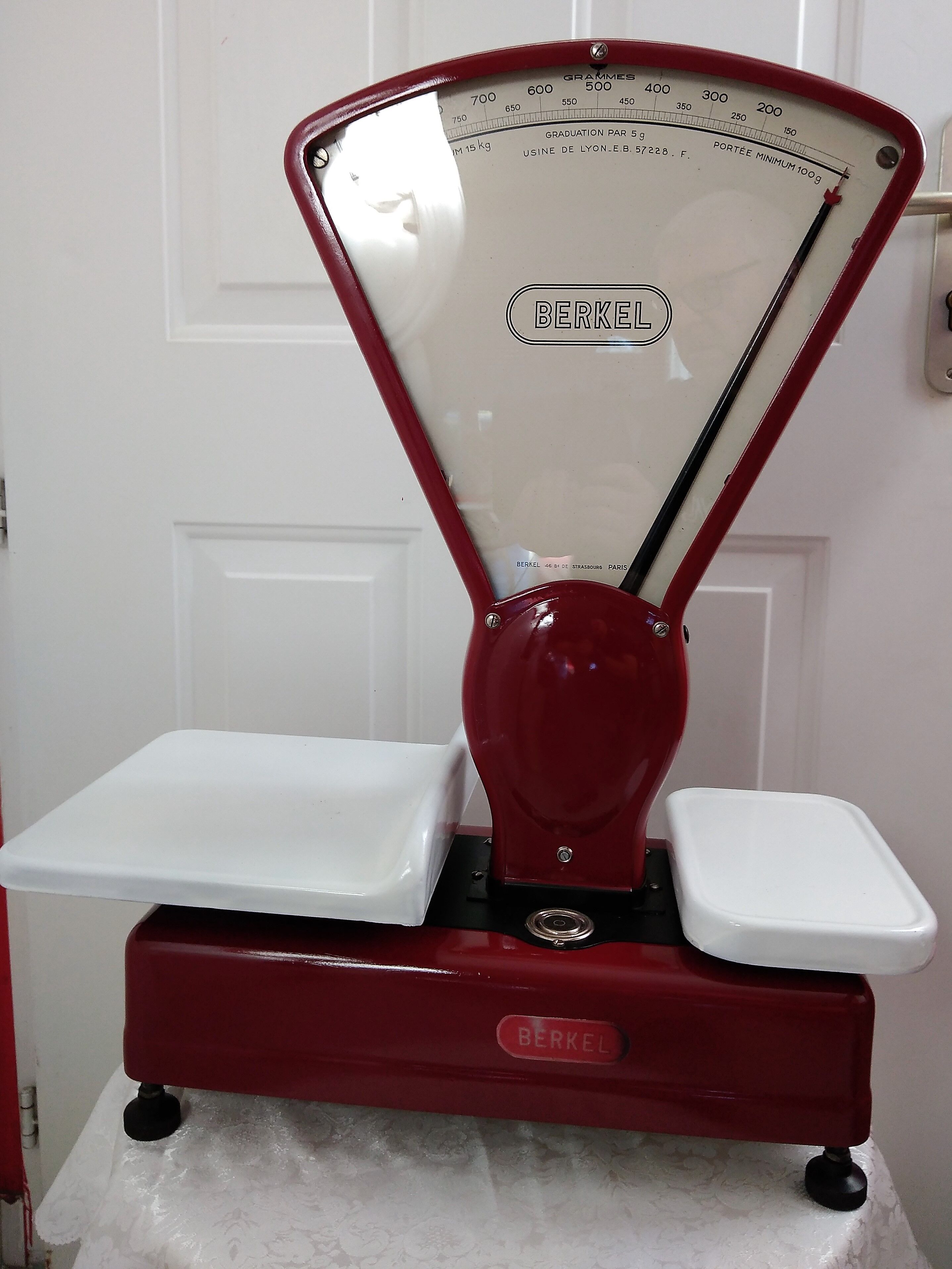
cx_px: 476
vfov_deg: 67.3
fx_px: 953
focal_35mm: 26
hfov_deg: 53.1
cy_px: 634
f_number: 1.8
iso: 106
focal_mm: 3.6
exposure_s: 1/40
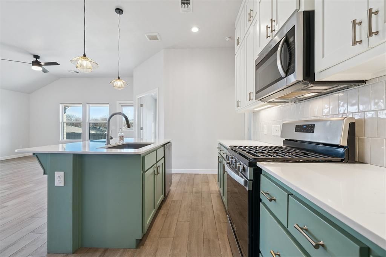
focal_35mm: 16
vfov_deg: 73.7
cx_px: 193
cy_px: 128
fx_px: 171
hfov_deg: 96.8
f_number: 7.1
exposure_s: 1/15
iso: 200
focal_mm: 16
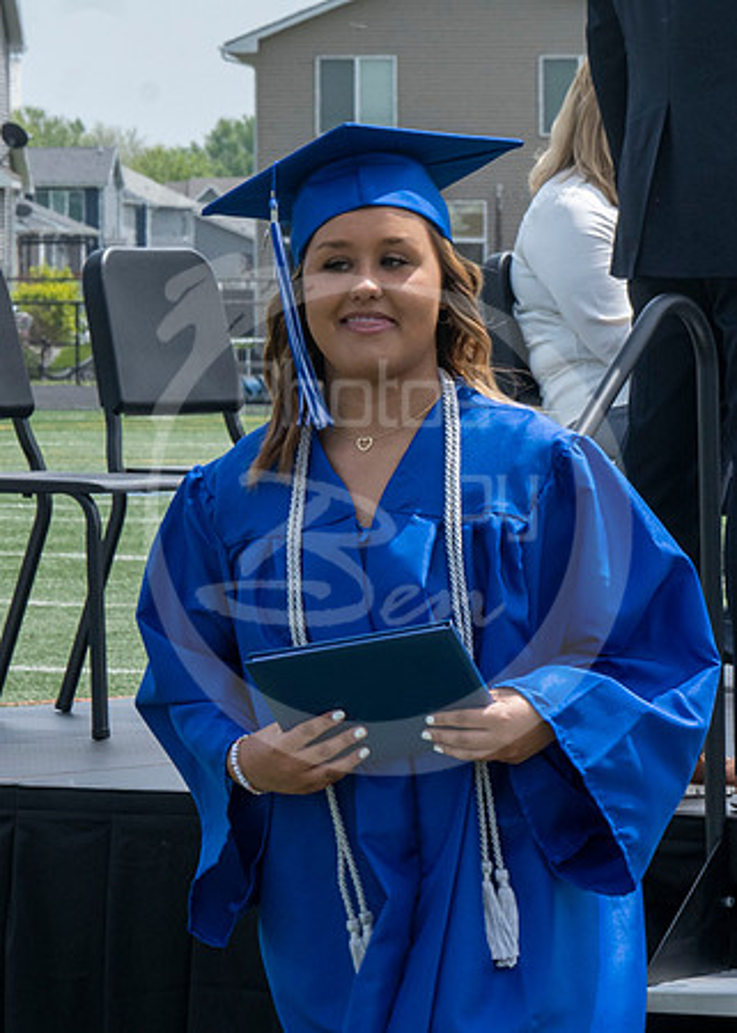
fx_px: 7618
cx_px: 262
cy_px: 430
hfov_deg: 5.5
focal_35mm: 260
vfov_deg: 7.8
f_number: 13
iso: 200
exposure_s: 1/250
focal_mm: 77
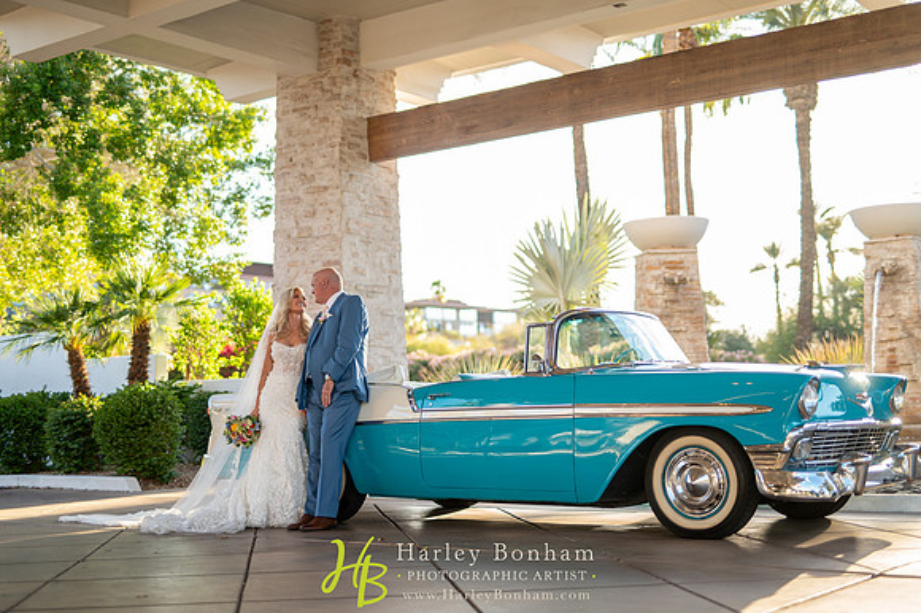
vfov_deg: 27.0
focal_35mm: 50
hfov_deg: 39.6
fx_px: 1278
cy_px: 306
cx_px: 460
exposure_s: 1/400
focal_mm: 50
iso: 100
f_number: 1.4
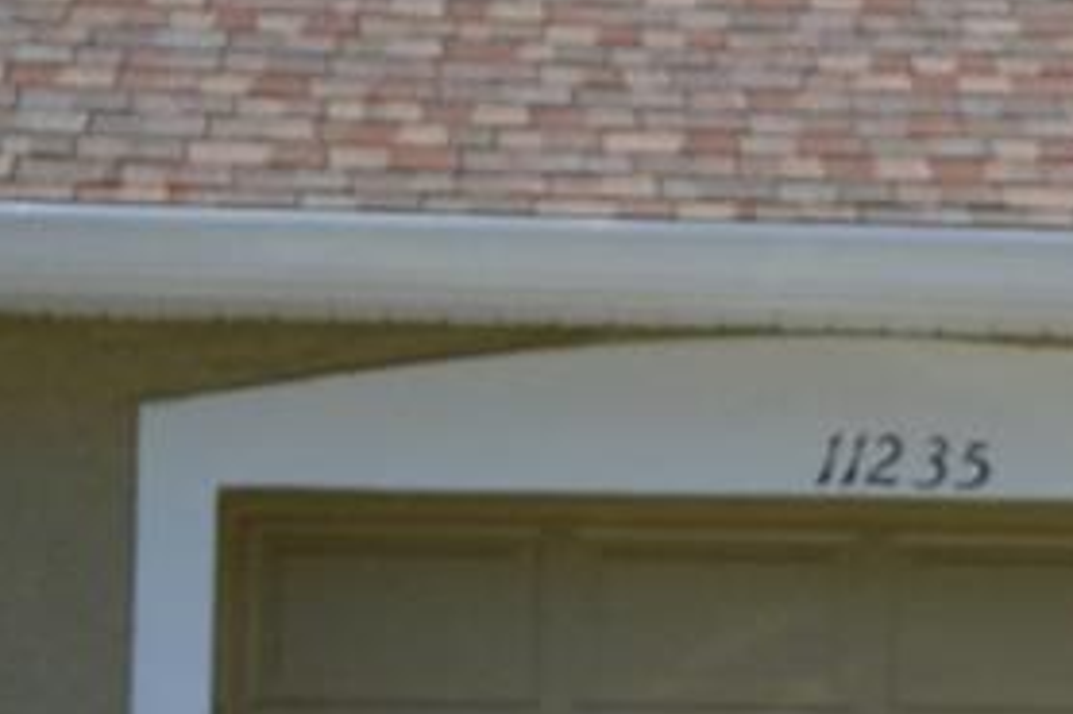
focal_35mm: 190
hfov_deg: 9.9
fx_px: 5659
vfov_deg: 7.2
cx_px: 2300
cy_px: 560
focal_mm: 22
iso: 400
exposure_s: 1/1600
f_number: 5.6
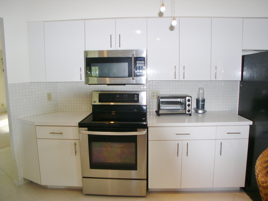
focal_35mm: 38
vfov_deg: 37.7
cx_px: 134
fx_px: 294
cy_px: 100
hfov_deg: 49.0
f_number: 2.8
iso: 100
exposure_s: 1/60
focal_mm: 8
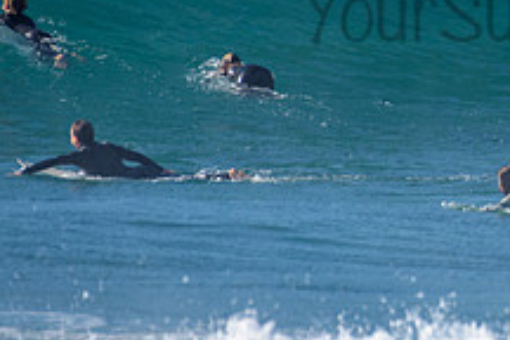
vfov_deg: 0.8
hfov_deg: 1.3
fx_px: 23359
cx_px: 700
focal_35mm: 1649
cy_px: -96
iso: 180
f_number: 5.6
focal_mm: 500
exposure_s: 1/2000
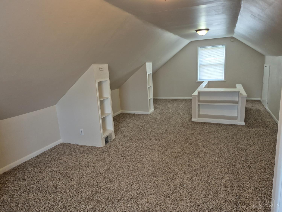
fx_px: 187
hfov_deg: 73.9
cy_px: 106
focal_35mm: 23
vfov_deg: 58.9
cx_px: 141
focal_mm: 5.4
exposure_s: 1/120
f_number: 1.8
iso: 250
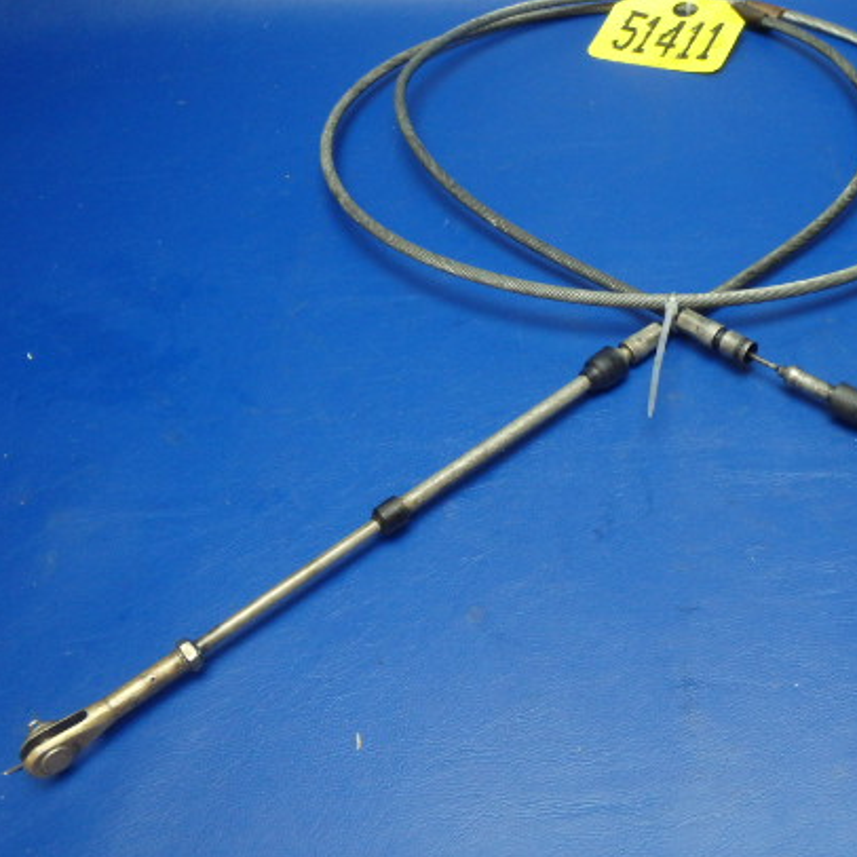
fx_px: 1092
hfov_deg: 41.7
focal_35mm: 39
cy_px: 353
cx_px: 629
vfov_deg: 42.7
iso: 320
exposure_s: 1/30
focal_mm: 5
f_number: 3.9
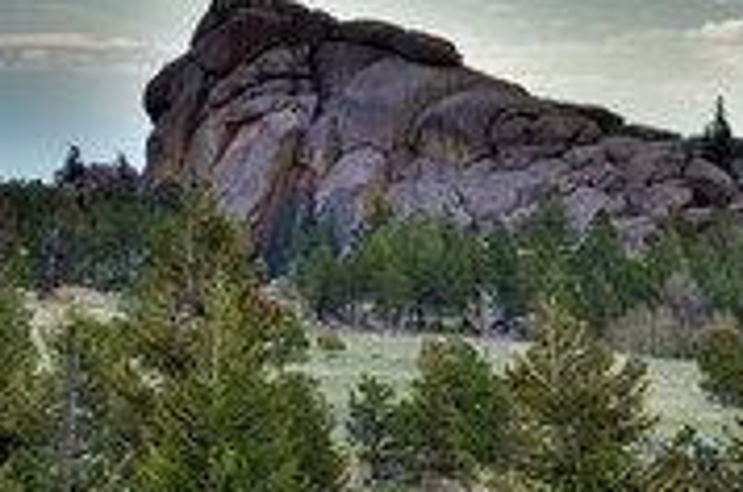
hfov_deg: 5.3
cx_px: 902
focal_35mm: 388
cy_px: 411
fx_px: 7993
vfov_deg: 3.5
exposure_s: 1/125
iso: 500
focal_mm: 82
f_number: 5.6
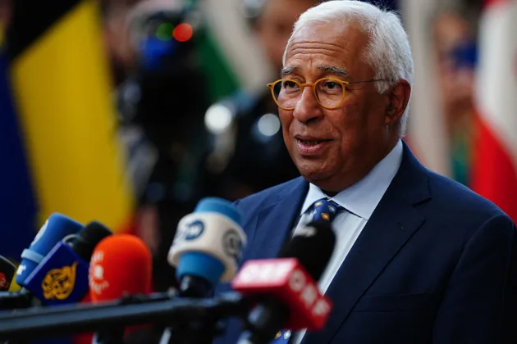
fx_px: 4308
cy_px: 172
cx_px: 258
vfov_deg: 4.6
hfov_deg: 6.9
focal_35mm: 300
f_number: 3.2
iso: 2500
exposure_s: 1/640
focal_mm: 300
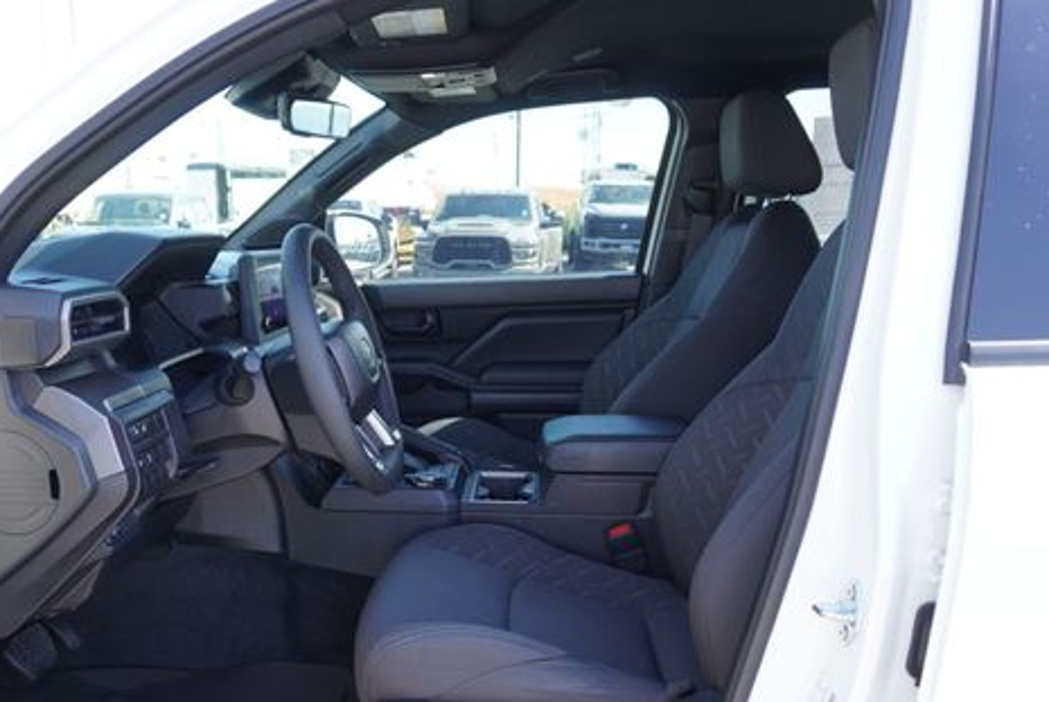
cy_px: 465
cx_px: 386
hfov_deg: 56.4
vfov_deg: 39.6
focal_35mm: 33
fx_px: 962
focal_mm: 16
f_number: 4
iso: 100
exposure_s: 1/60
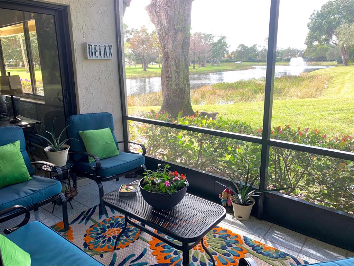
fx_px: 266
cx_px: 177
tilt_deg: -13.6
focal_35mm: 26
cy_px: 133
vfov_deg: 53.1
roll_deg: +0.5
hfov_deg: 67.3
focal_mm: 4.25
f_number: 1.8
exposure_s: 1/121
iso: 25
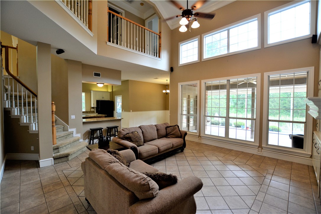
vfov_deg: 77.3
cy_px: 107
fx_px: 134
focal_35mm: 15
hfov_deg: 100.4
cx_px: 160
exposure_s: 1/60
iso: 400
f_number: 4
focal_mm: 10
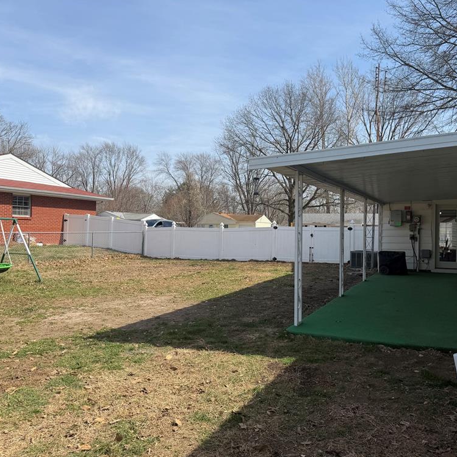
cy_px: 229
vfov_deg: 55.6
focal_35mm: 29
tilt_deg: +1.1
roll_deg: -2.2
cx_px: 278
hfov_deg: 55.2
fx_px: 433
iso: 80
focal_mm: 6.76
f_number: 1.78
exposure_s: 1/4405
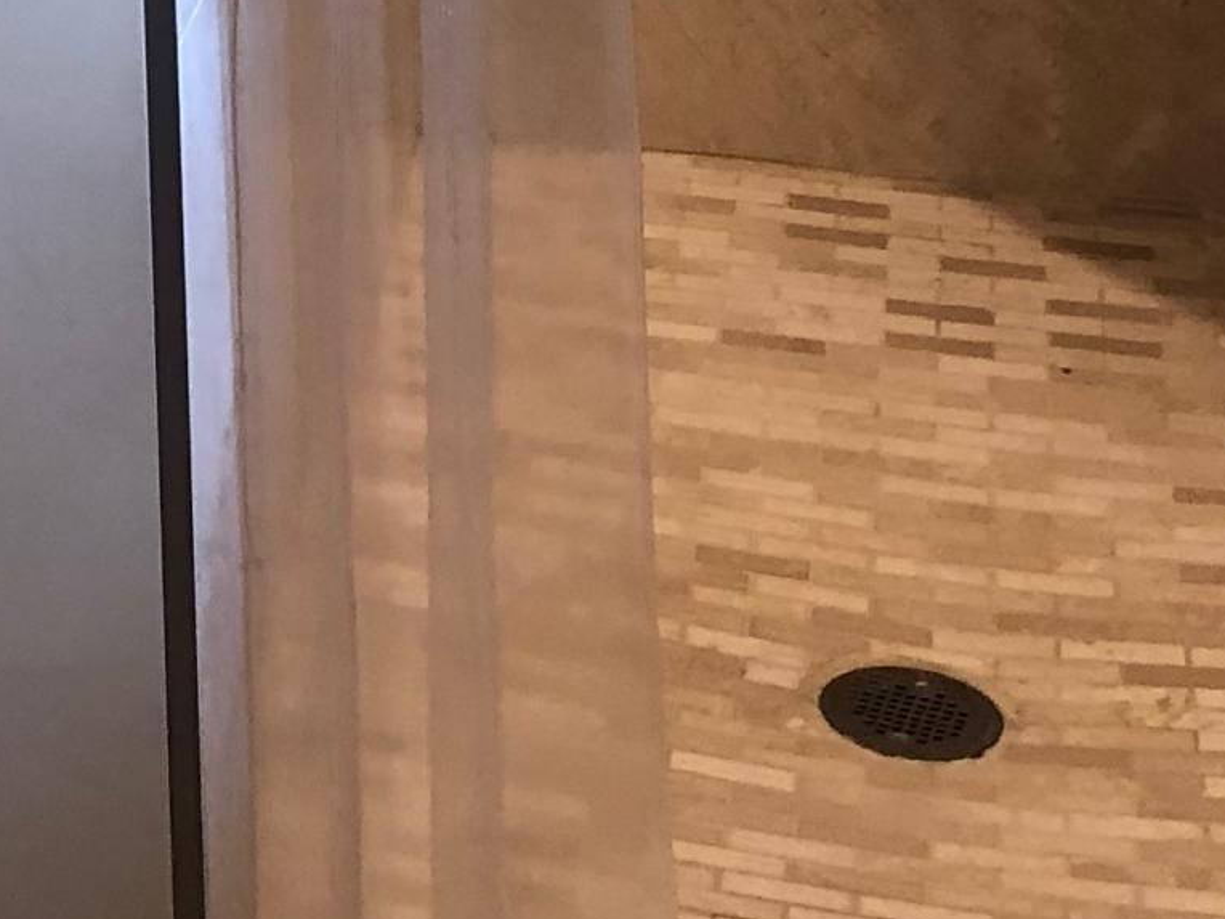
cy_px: -821
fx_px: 3893
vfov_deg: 12.2
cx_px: -502
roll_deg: +3.8
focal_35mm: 110
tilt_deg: -9.9
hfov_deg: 16.6
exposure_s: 1/24
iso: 40
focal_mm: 4
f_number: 1.8
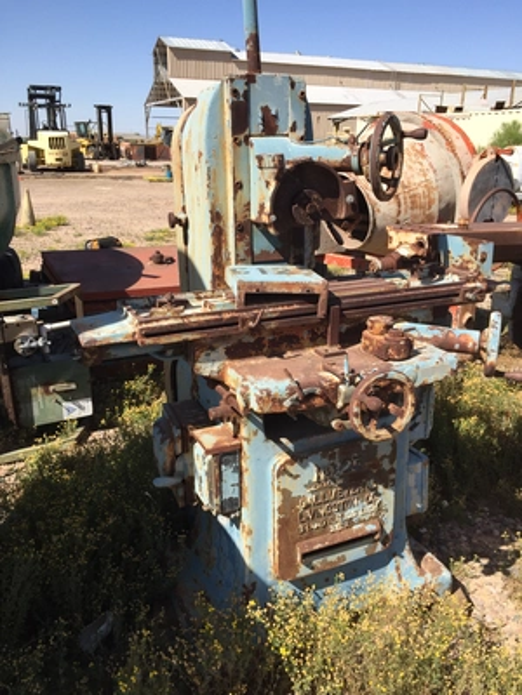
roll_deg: -3.9
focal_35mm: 29
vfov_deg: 61.7
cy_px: 348
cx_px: 261
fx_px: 583
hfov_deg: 48.2
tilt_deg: -21.1
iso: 32
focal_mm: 4.15
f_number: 2.2
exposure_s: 1/1721
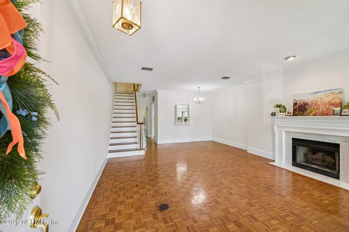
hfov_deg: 104.3
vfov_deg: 81.1
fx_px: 136
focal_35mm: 14
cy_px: 116
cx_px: 174
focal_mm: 14
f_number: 8
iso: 400
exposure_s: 1/15
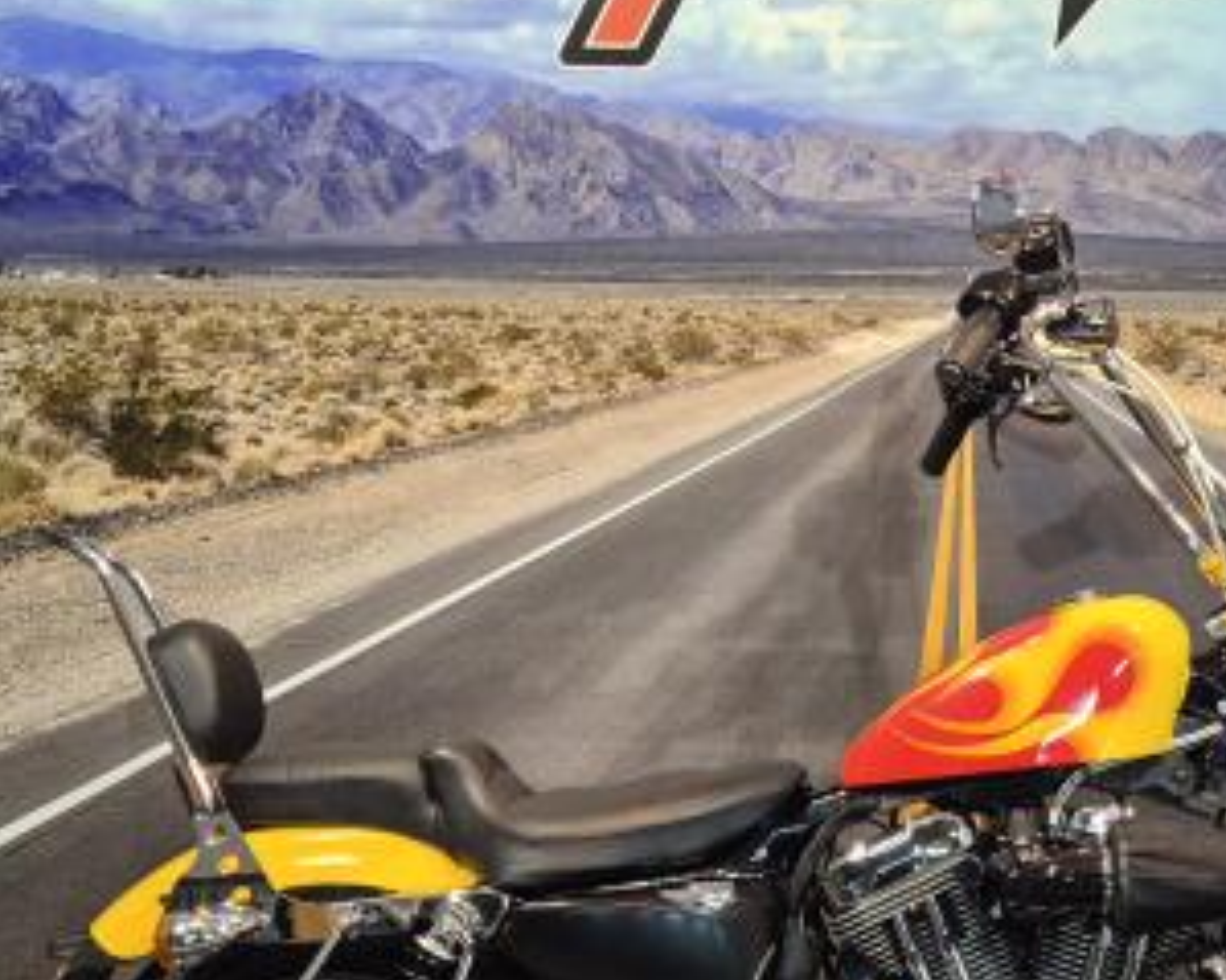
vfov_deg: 25.3
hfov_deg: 31.0
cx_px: 910
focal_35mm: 60
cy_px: 611
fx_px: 2176
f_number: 1.8
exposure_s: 1/100
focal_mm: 5.4
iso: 200
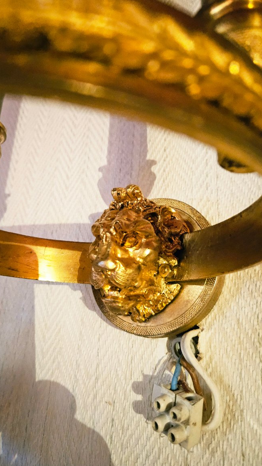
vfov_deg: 71.9
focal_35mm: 26
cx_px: 128
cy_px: 229
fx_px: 321
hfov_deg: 44.4
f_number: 1.8
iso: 8000
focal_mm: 5.4
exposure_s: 1/16.7
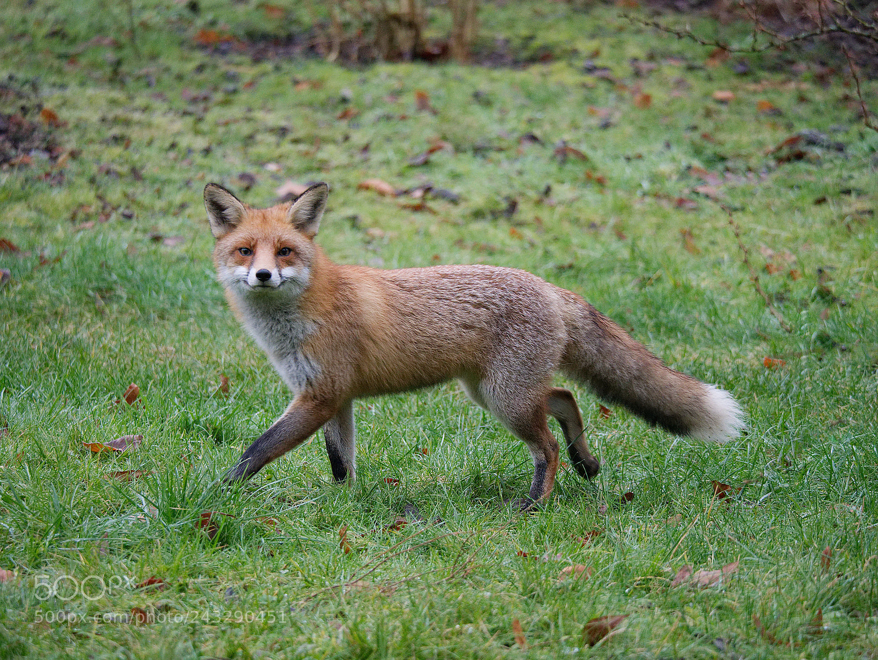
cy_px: 330
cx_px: 439
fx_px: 6499
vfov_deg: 5.8
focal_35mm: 256
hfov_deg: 7.7
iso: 2000
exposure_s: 1/320
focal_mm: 128
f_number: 4.4
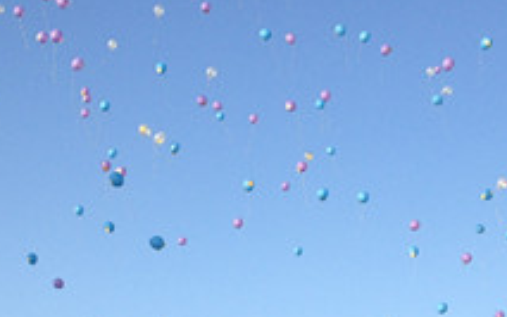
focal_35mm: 94
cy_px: 302
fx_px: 1298
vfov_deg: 13.7
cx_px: 262
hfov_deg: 22.1
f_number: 2.4
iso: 50
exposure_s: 1/951
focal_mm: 4.28
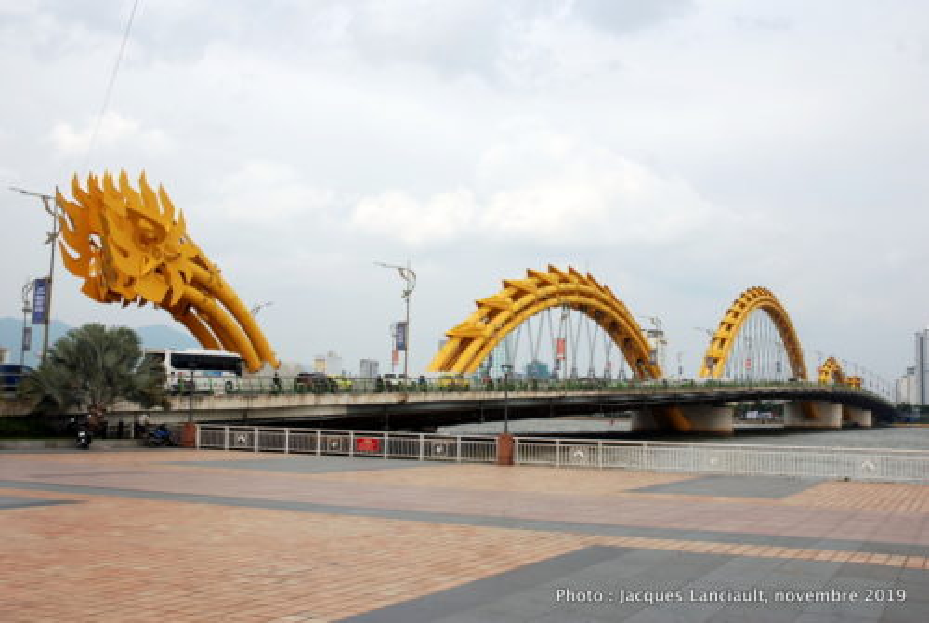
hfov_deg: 51.2
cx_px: 464
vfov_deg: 35.6
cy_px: 312
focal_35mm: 38
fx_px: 969
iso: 100
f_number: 10
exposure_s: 1/160
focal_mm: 25
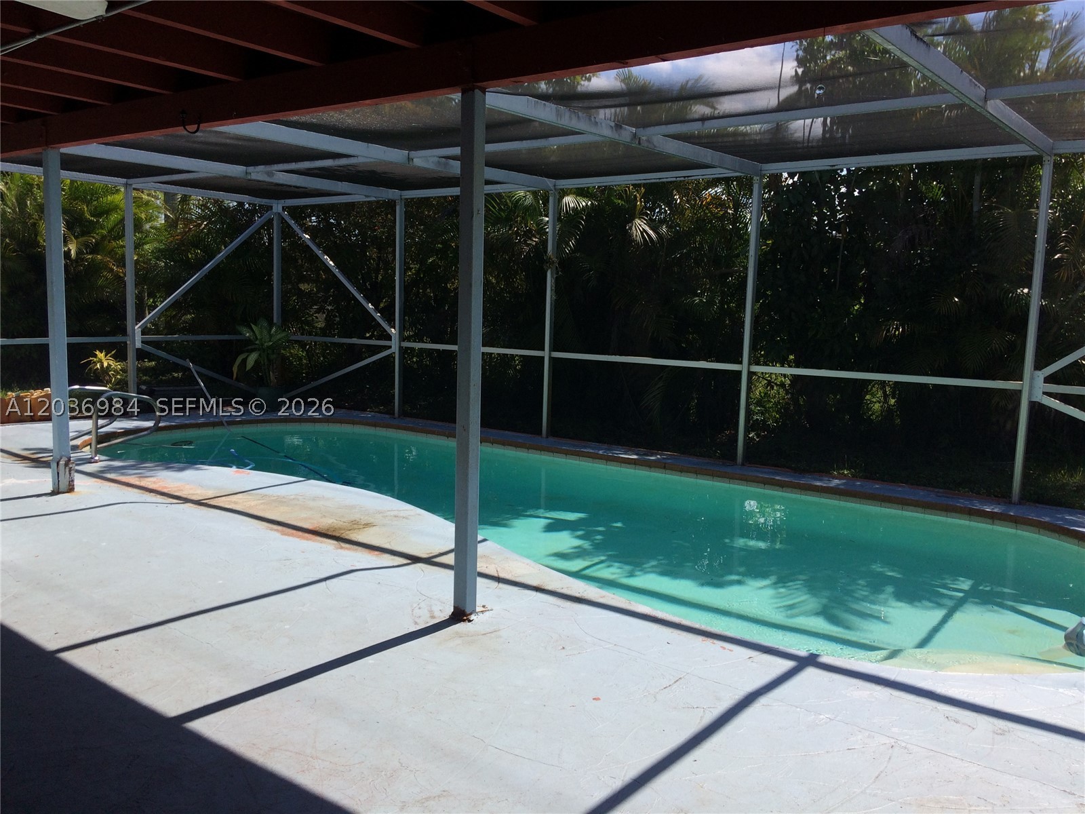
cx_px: 542
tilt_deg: -7.5
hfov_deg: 61.7
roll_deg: -1.7
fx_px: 909
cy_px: 407
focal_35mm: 29
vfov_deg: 48.2
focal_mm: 4.15
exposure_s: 1/1466
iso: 32
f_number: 2.2
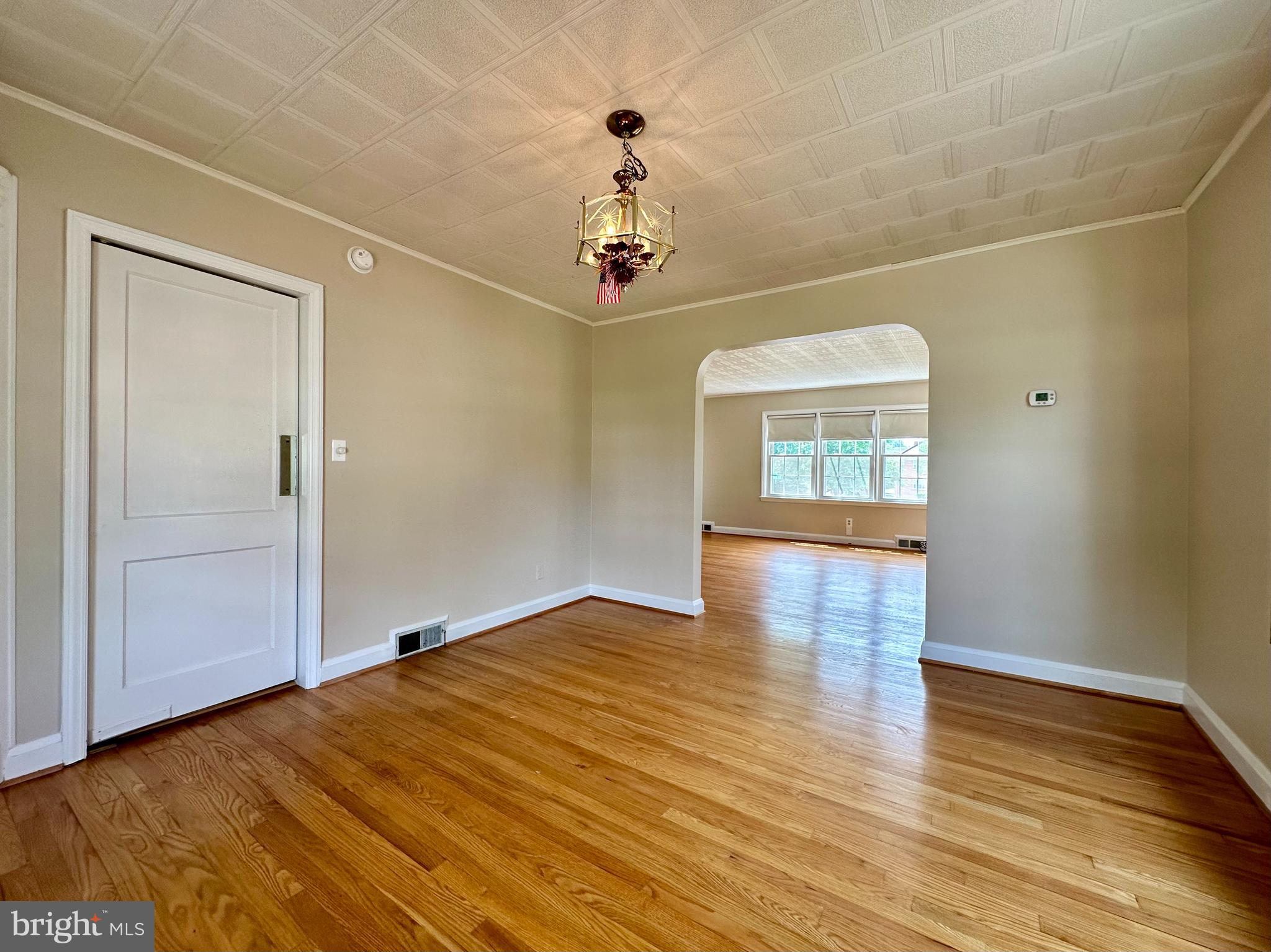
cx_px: 636
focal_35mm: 14
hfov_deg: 102.1
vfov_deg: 85.7
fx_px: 514
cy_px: 476
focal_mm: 2.22
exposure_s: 1/120
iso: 80
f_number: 2.2
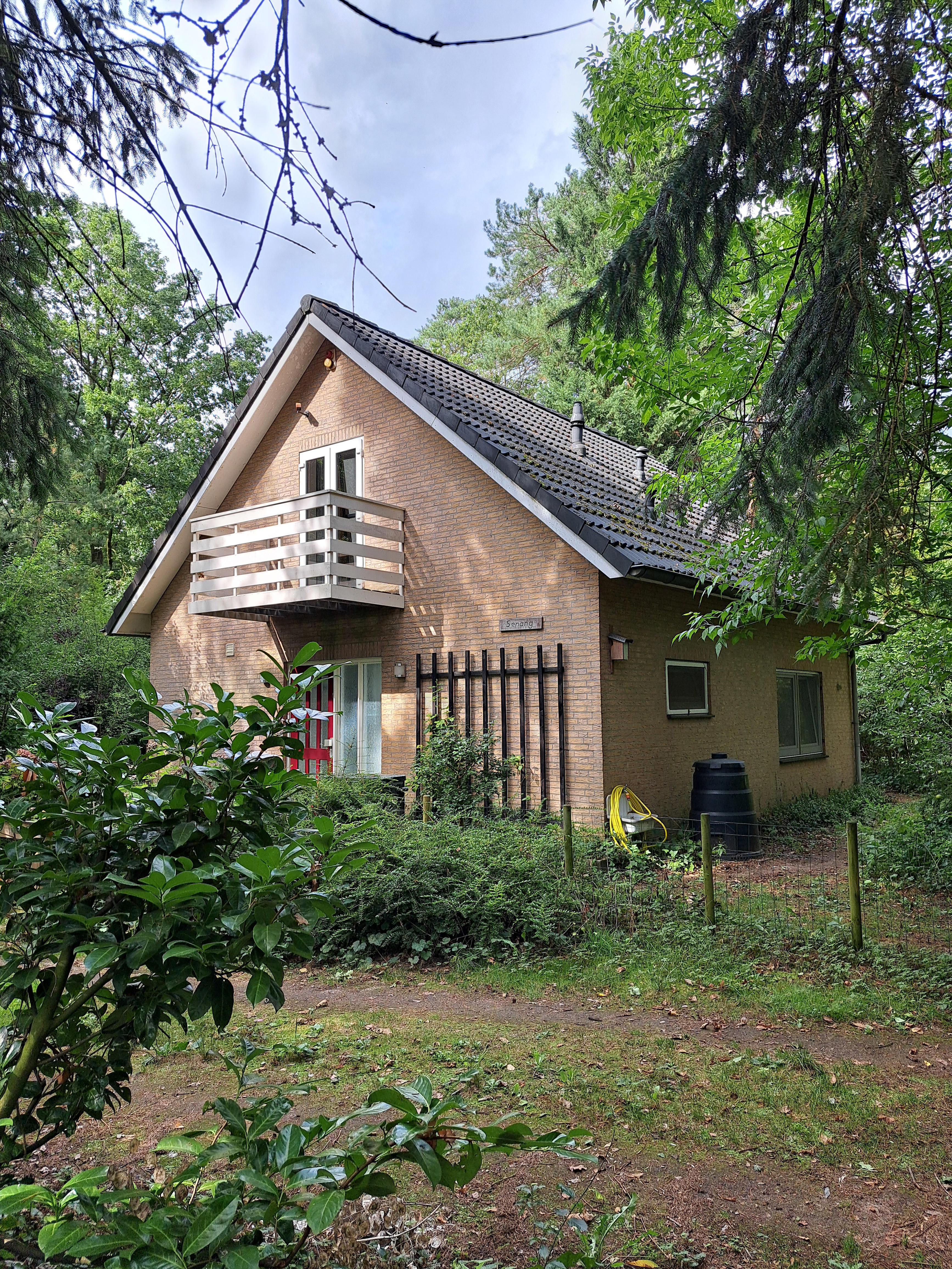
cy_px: 634
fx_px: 880
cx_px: 476
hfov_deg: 56.8
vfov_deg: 71.6
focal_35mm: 24
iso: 50
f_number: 1.8
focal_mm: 5.23
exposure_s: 1/230
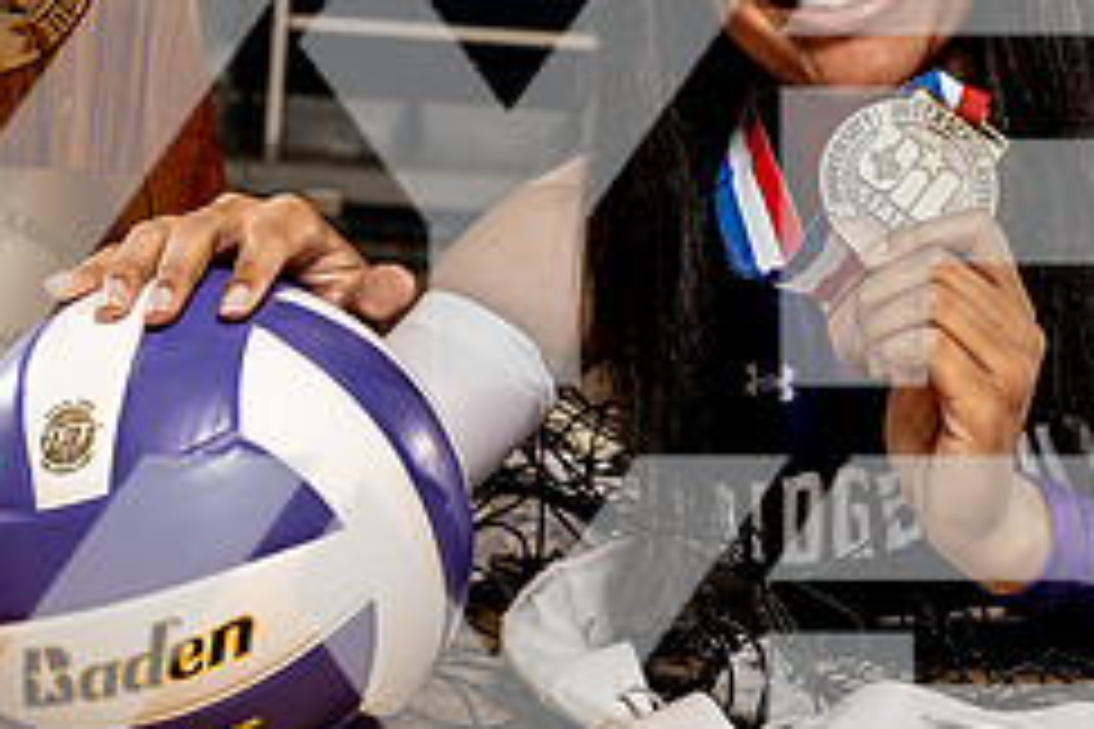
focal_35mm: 105
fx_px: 3191
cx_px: 693
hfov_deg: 19.4
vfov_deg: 13.0
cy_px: 151
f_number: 5.6
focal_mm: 44
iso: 640
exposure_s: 1/250
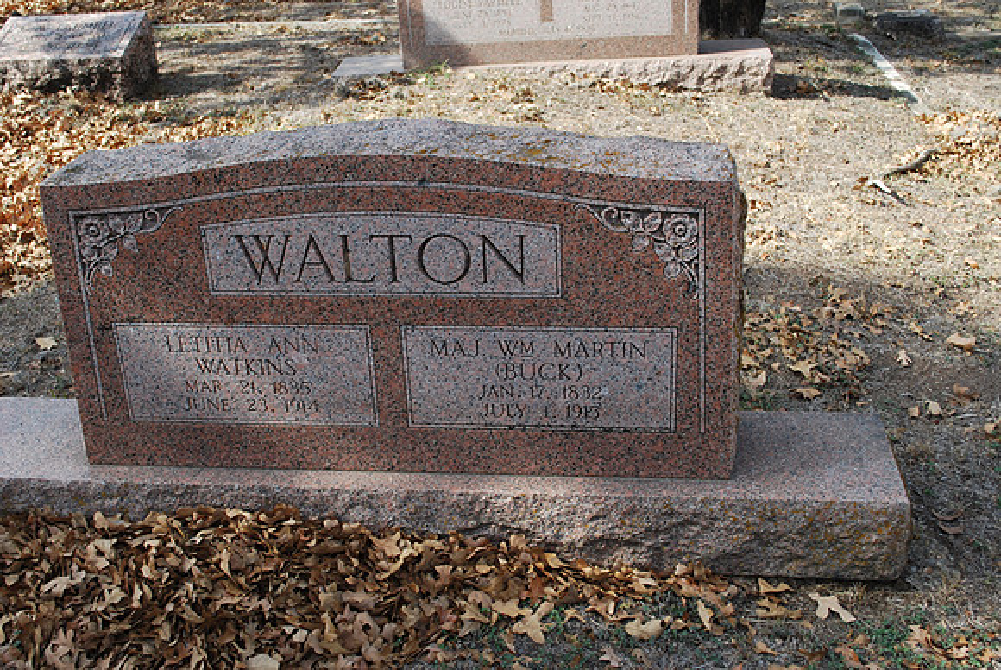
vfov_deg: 32.0
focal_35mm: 42
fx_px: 1169
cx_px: 500
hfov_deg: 46.4
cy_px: 335
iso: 100
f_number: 6.3
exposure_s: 1/160
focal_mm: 28
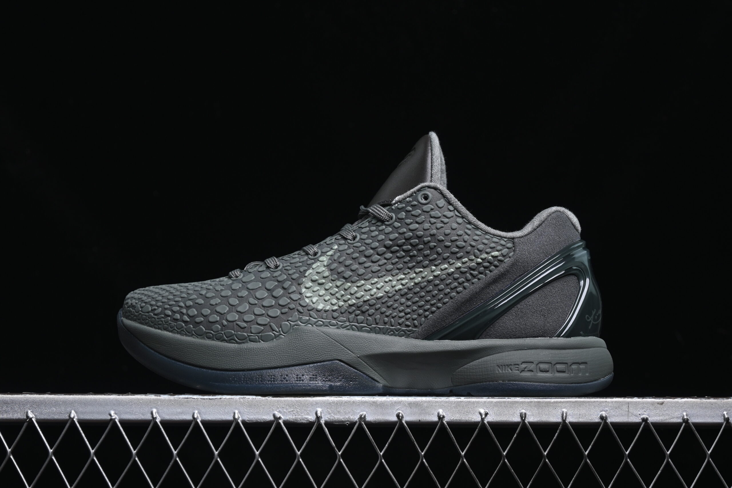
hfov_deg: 27.0
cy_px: 244
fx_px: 1525
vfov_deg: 18.2
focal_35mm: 75
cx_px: 366
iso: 160
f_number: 6.3
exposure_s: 1/40
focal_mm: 50
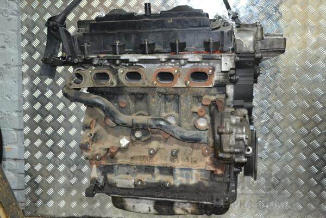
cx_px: 163
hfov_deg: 49.6
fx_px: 353
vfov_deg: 34.2
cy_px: 109
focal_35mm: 39
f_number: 4.2
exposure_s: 1/60
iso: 2500
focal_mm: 26
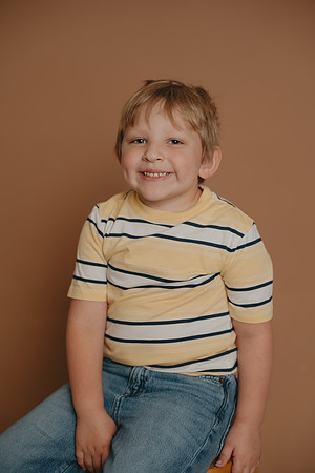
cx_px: 158
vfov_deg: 32.4
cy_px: 236
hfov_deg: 21.9
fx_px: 814
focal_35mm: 62
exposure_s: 1/250
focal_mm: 62
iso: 200
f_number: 2
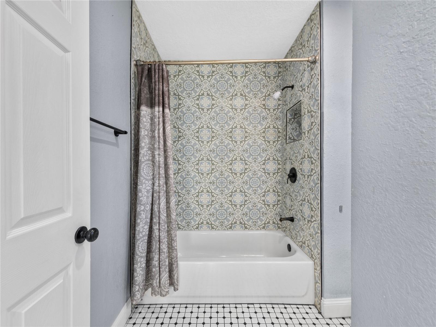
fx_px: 176
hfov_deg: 102.1
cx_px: 218
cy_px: 164
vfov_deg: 85.7
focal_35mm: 14
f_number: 8
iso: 800
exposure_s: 1/10
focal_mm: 7
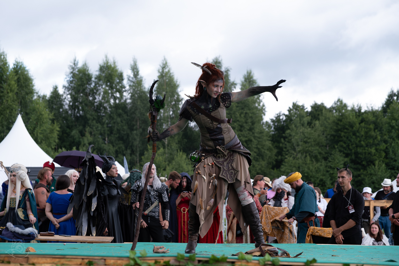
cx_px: 200
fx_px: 887
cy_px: 133
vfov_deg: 17.1
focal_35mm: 80
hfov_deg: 25.4
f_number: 3.6
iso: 500
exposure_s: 1/1250
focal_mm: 53.3
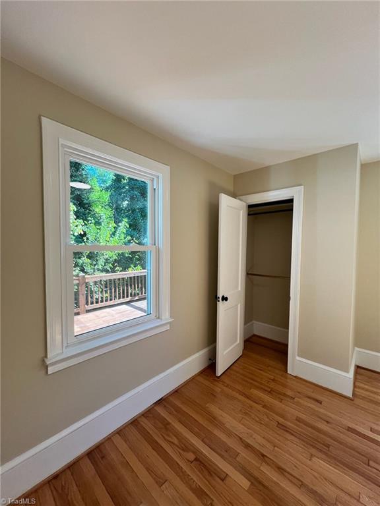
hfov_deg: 89.9
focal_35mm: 13
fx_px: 190
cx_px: 190
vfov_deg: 106.2
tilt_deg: -2.7
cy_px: 253
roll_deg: -1.2
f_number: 1.8
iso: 80
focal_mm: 1.57
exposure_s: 1/120
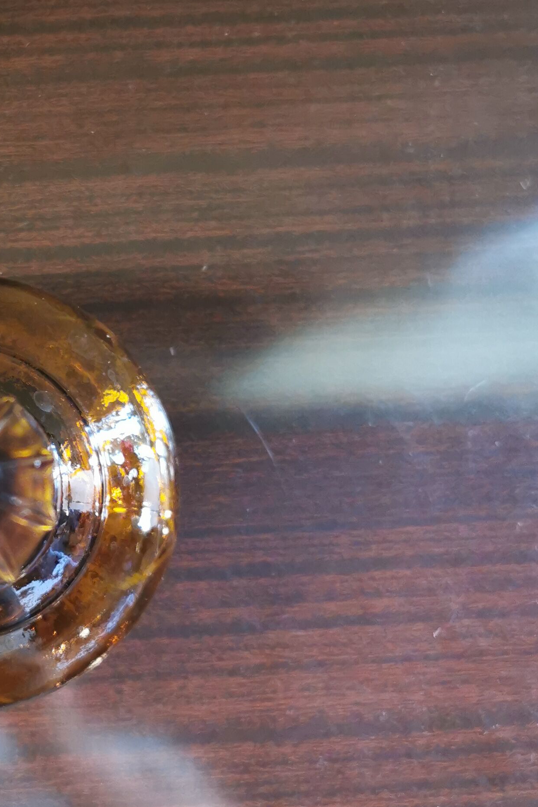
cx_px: -14
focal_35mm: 55
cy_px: 338
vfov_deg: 36.2
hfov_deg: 23.5
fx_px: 1233
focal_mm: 5.56
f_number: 1.6
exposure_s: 1/50
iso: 320
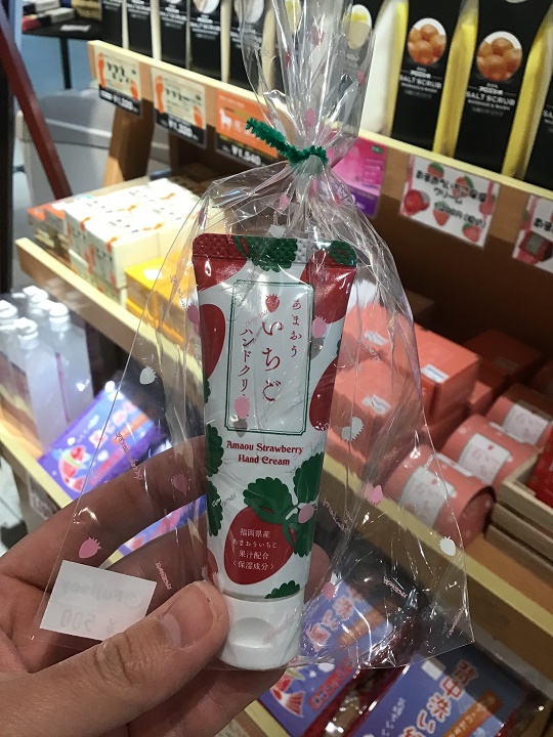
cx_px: 276
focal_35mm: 31
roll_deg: -2.1
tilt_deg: -37.1
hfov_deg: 45.4
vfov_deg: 58.4
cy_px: 368
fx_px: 660
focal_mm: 3.3
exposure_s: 1/30
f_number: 2.4
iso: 40
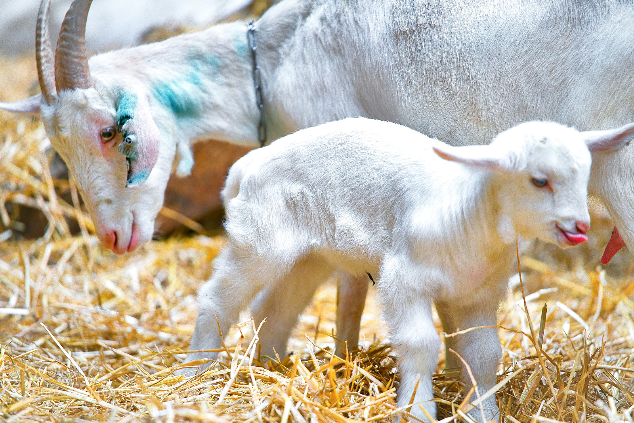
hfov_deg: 10.3
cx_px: 317
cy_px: 212
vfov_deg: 6.9
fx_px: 3523
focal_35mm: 200
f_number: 2.8
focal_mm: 200
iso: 800
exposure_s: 1/200
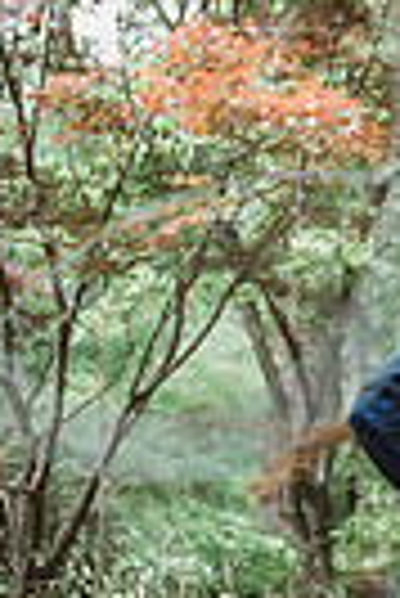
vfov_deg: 13.8
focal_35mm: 149
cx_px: 521
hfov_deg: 9.1
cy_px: 247
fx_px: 2477
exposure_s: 1/250
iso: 160
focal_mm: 44
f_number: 2.8
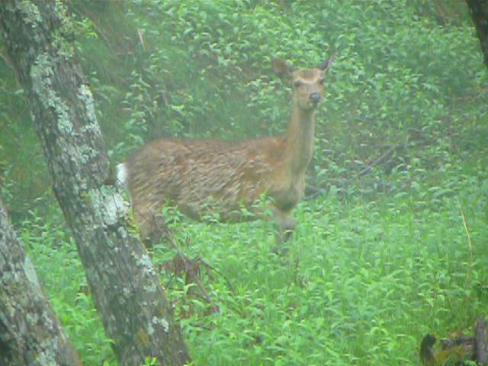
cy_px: 183
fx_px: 5921
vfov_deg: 3.5
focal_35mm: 420
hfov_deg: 4.7
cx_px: 244
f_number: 3.7
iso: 100
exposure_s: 1/4
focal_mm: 88.8
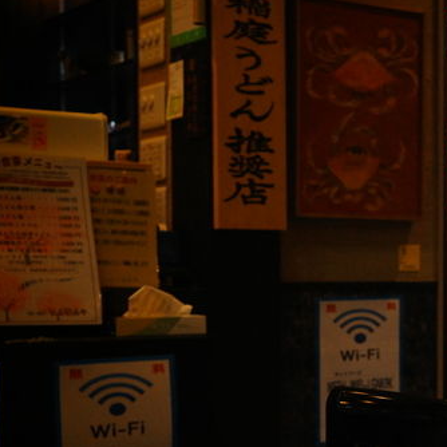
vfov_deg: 20.8
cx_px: 453
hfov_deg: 20.2
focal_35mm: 83
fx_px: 1213
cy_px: 304
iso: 3200
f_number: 2.8
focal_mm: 26
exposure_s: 1/60
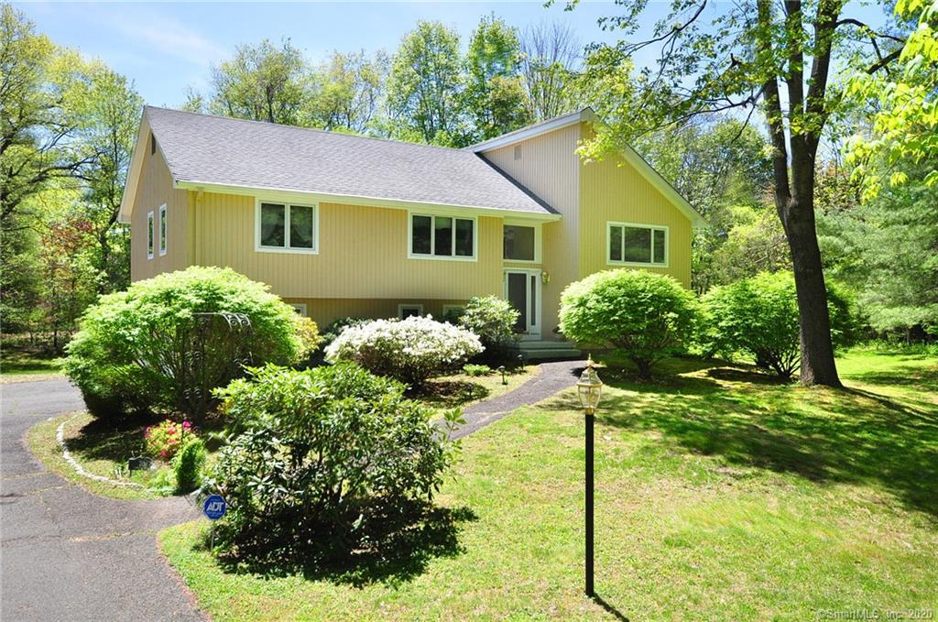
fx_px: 741
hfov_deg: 64.6
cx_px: 469
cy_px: 311
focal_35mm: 28
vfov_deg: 45.5
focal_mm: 19
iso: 640
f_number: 8
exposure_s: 1/400
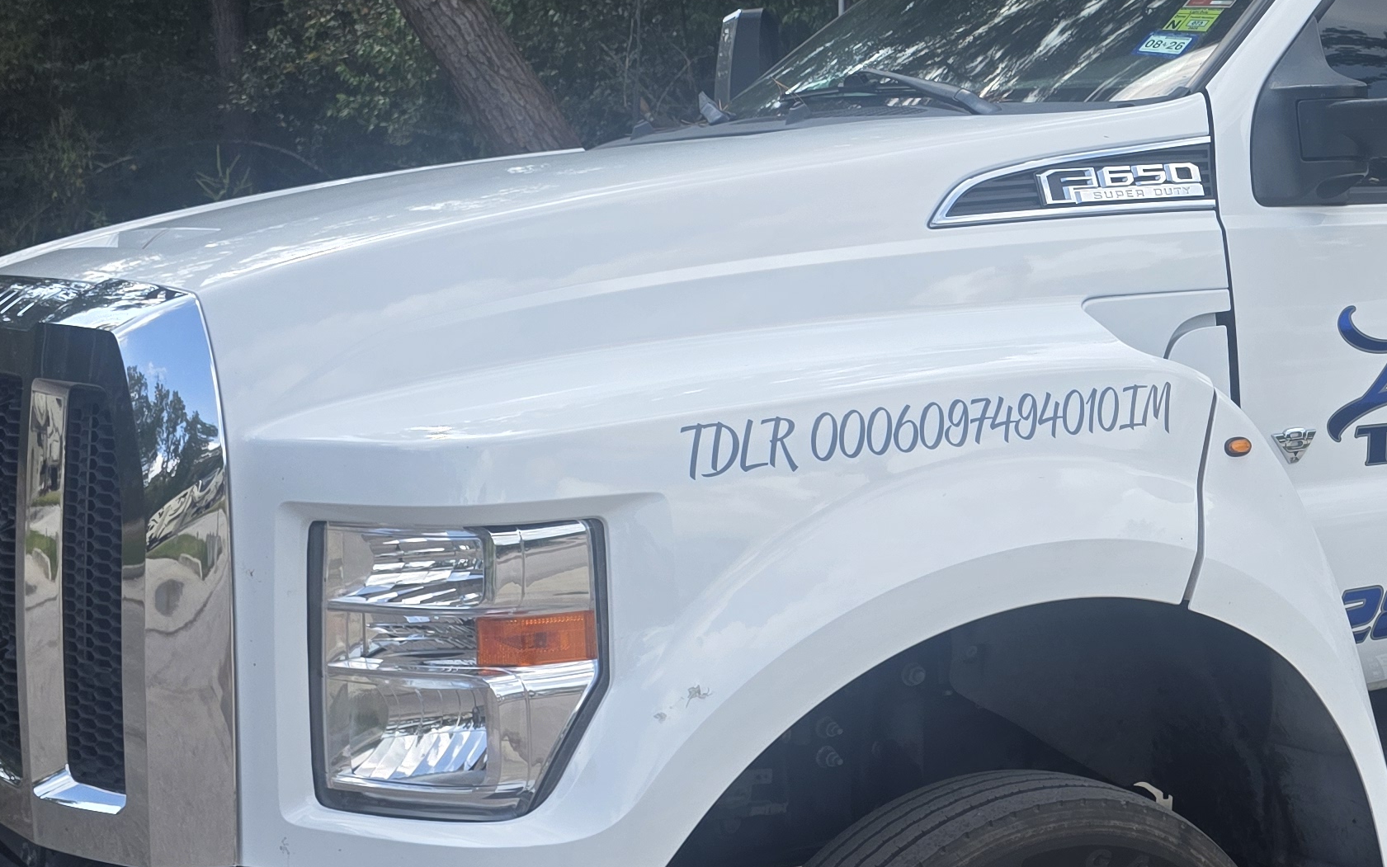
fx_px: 2193
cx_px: 1419
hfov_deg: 32.1
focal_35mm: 58
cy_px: 328
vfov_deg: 22.3
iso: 80
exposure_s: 1/1614
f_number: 1.7
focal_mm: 6.3
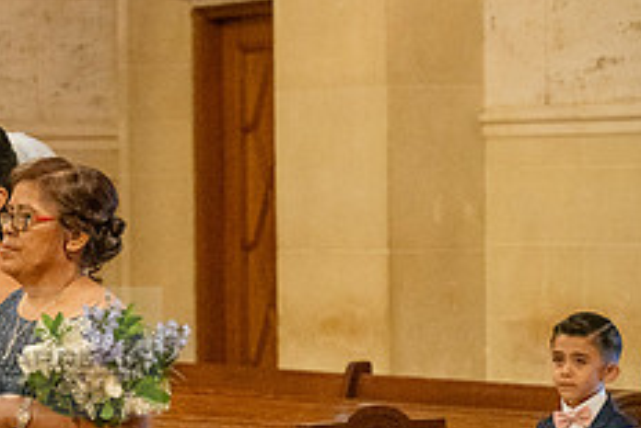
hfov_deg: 9.9
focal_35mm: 205
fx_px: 3652
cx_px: -72
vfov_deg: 6.7
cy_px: 352
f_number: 4
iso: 3200
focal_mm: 82
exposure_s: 1/250
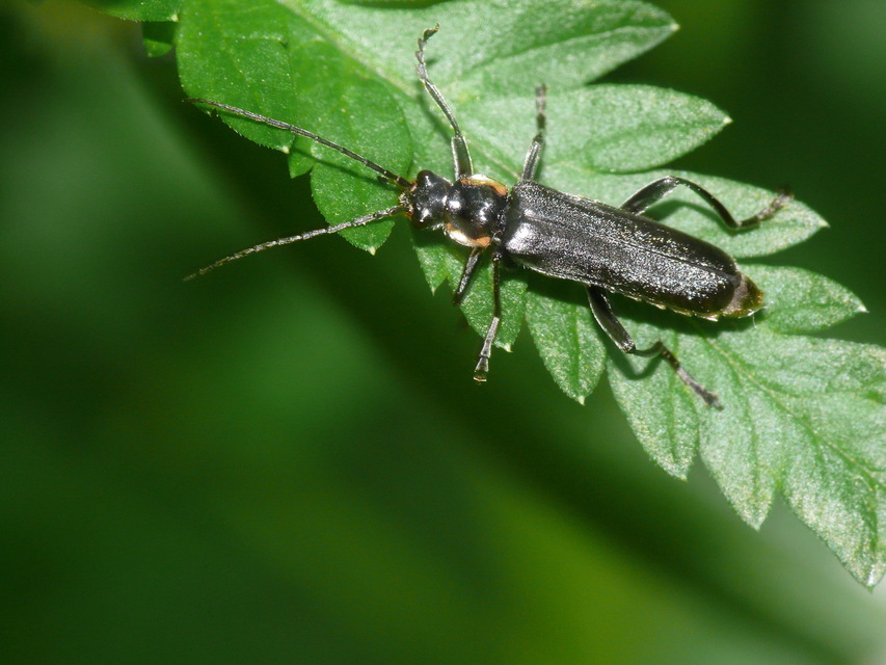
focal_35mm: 249
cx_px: 443
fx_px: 6374
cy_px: 332
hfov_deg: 8.0
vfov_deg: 6.0
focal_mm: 52.6
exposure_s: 1/30
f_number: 9
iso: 200
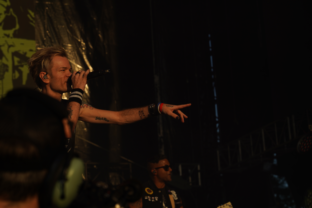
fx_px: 910
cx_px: 156
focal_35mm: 105
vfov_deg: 13.0
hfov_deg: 19.5
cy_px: 104
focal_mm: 105
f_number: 8
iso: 100
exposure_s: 1/640
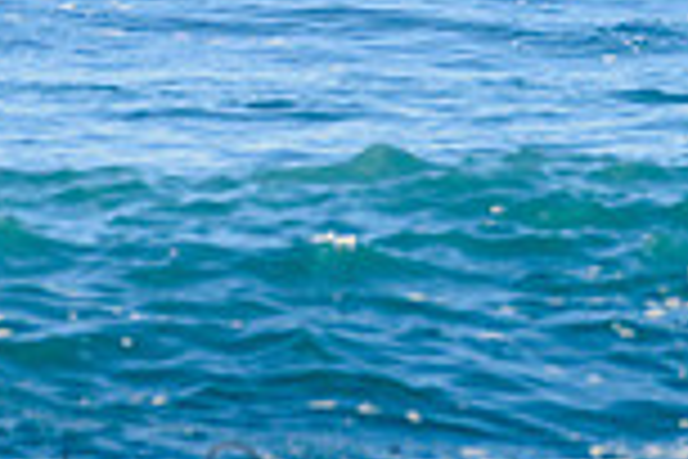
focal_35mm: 2325
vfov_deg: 0.6
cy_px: -392
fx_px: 44430
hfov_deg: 0.9
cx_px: 489
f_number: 5.6
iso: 320
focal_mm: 500
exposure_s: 1/2000
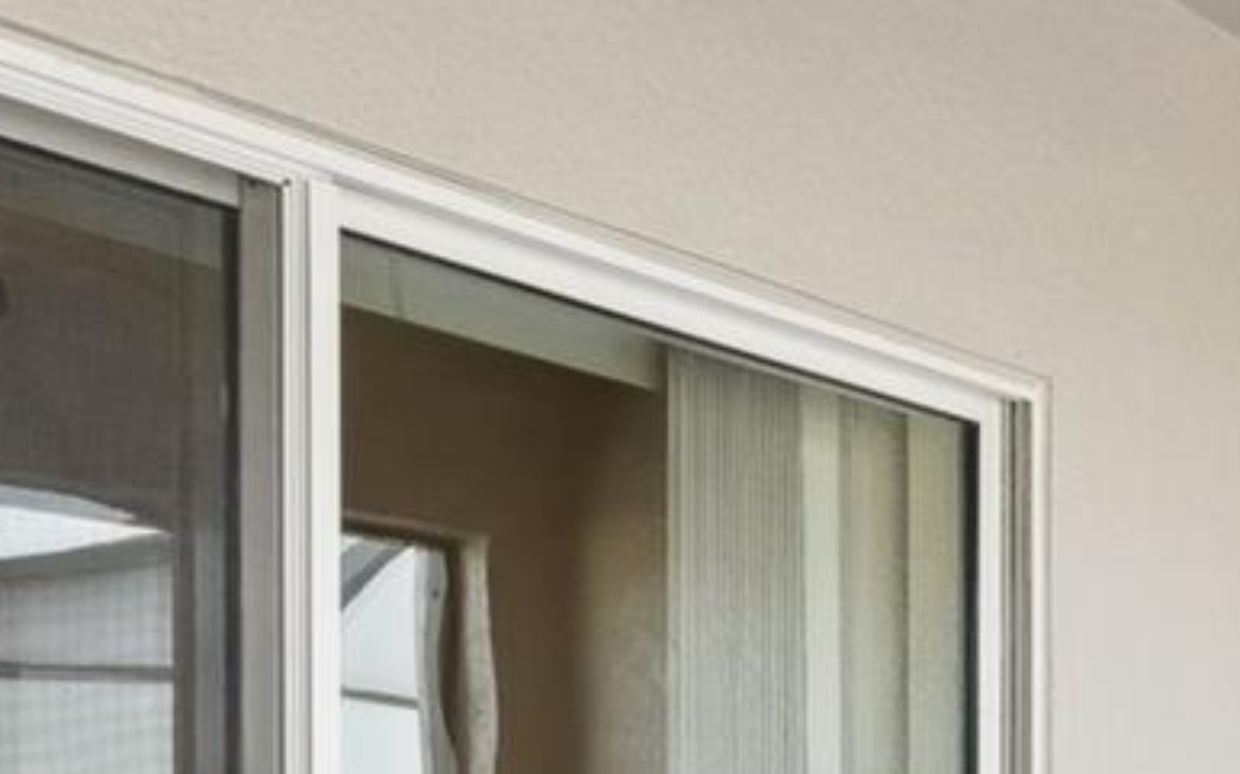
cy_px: 983
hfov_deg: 26.7
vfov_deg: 16.3
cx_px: 980
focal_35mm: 76
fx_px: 2568
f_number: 8
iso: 500
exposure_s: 1/100
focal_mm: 18
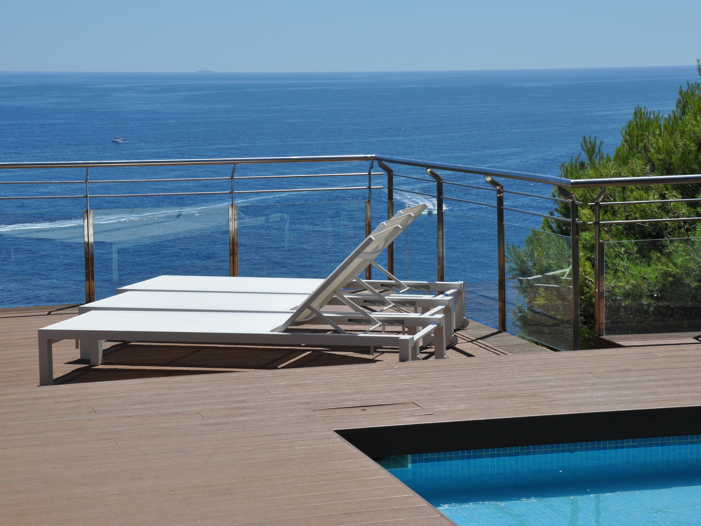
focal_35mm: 85
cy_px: 263
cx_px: 376
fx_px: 1721
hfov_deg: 23.0
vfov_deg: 17.4
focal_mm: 52
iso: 200
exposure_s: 1/500
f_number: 11
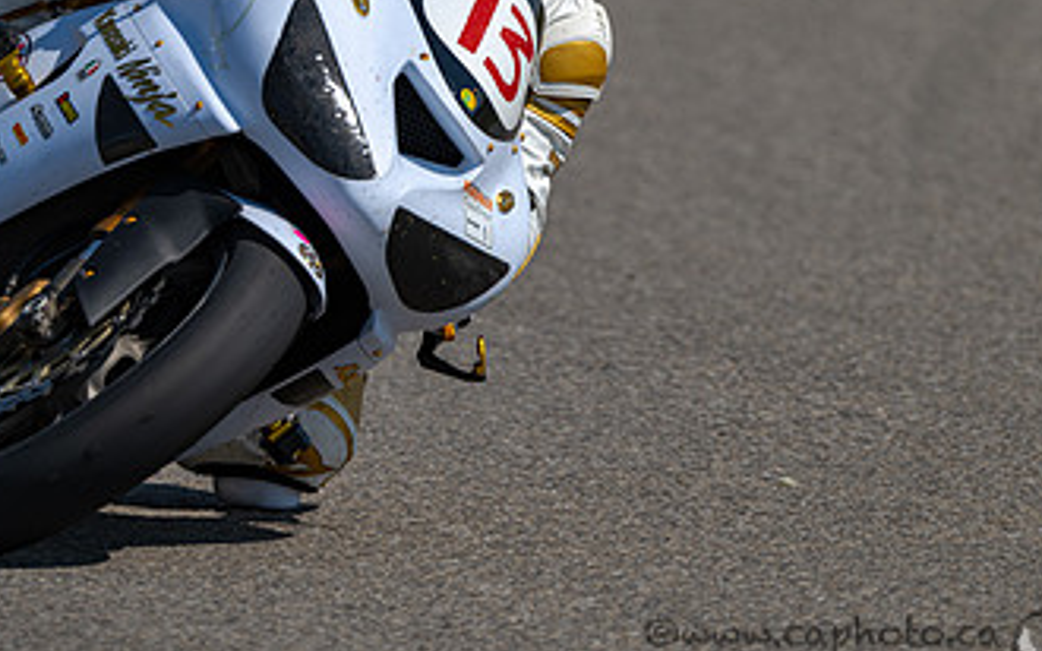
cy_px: 87
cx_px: 212
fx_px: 17828
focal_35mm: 628
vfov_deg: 2.1
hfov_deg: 3.3
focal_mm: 350
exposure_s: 1/1250
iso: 90
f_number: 6
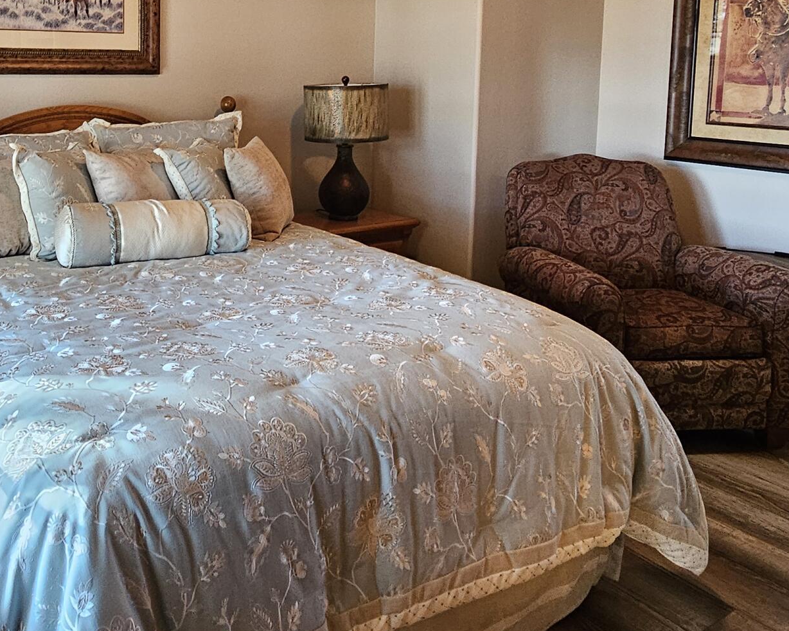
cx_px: 251
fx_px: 724
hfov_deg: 55.7
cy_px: 139
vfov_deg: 45.1
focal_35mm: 31
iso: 320
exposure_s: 1/40
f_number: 2.2
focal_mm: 2.2
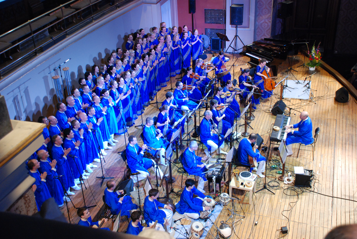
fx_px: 462
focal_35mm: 46
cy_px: 120
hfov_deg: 42.3
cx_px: 178
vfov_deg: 29.0
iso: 1000
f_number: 4.2
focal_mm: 31
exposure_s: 1/40
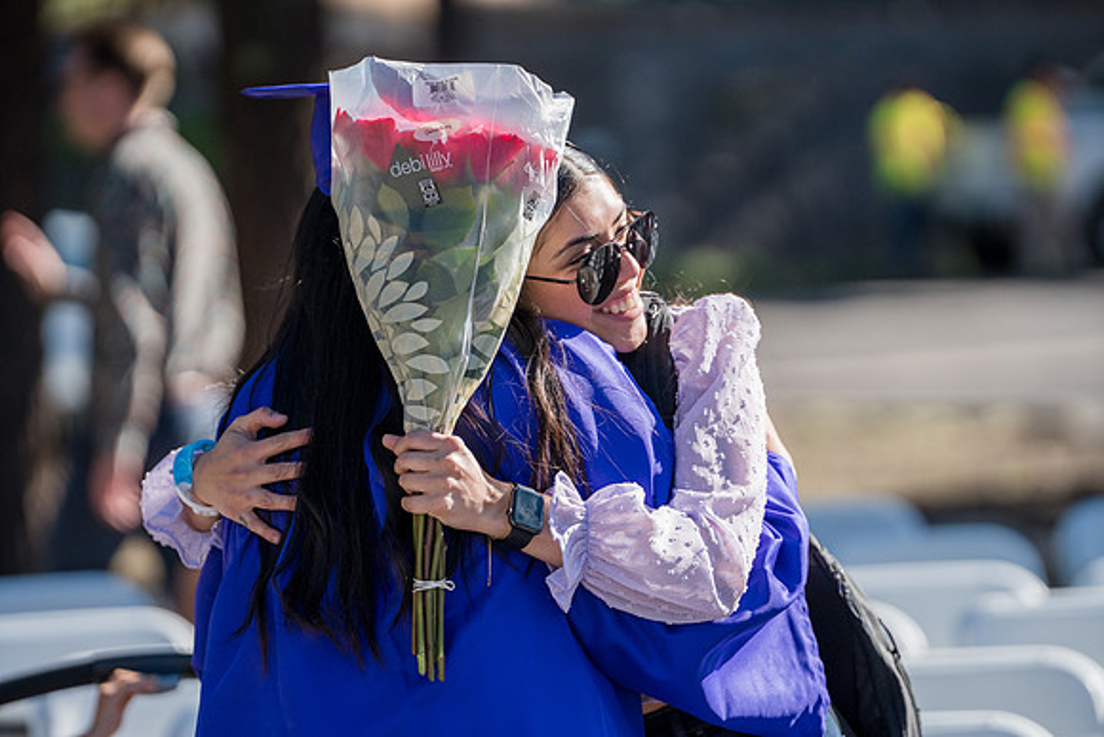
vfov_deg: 6.9
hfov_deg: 10.3
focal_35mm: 200
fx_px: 6134
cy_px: 368
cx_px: 552
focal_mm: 200
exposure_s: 1/5000
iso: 800
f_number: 3.5
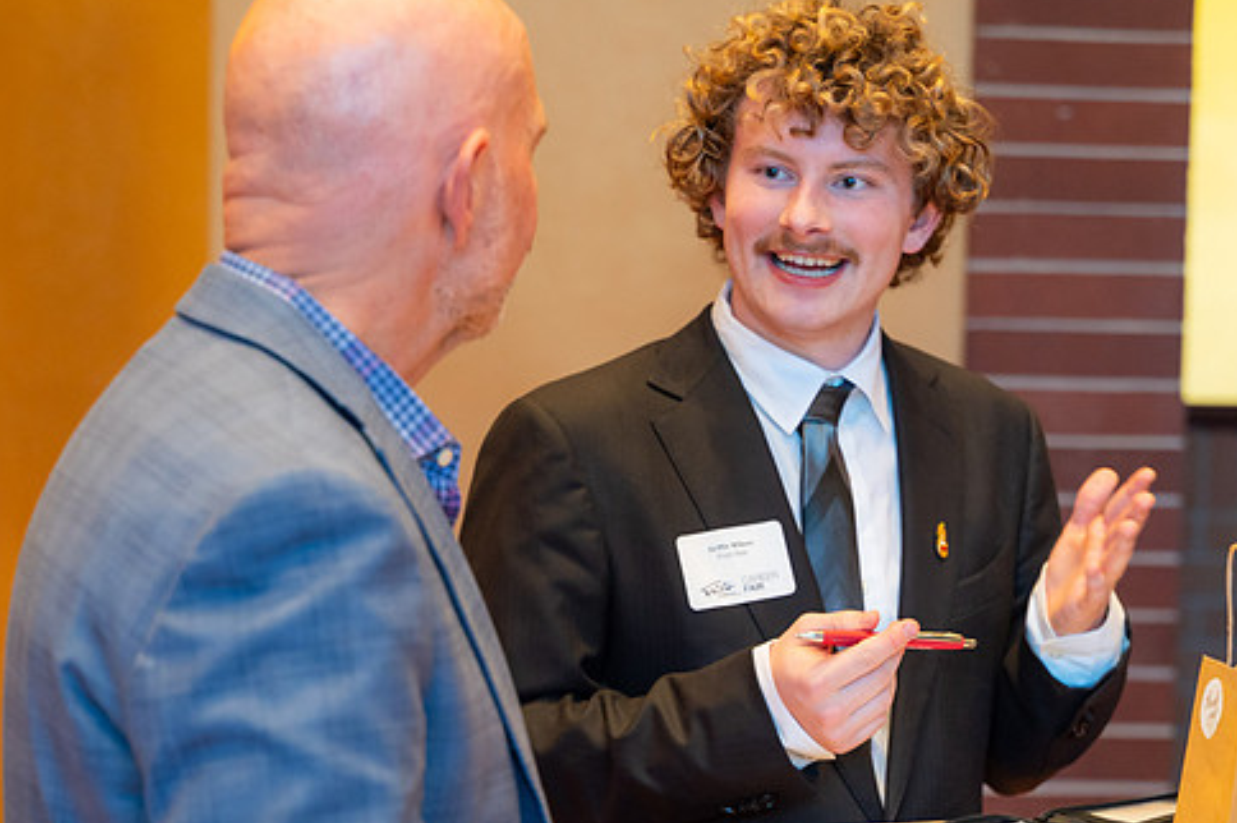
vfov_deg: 14.2
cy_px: 373
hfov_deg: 21.3
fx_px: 3296
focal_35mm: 96
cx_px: 660
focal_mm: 75
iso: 2500
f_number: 4
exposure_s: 1/50
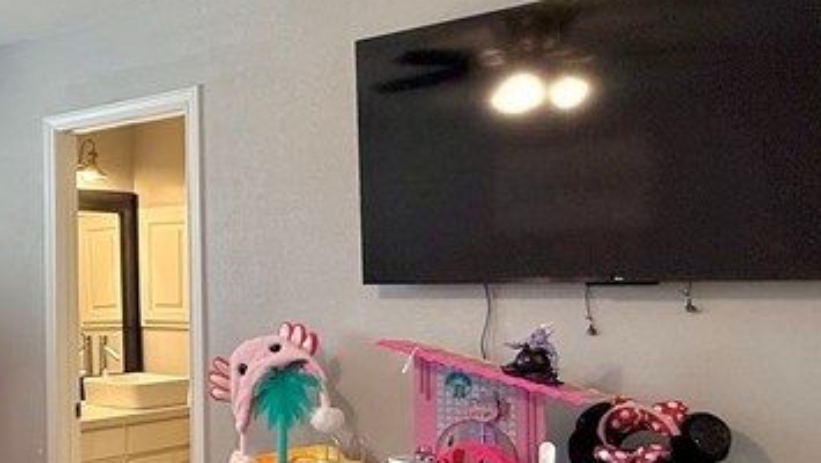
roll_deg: -0.5
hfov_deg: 38.9
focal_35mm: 44
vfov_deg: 27.1
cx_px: -65
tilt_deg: +2.7
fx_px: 958
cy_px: 245
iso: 100
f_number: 2.2
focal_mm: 2.22
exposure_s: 1/120
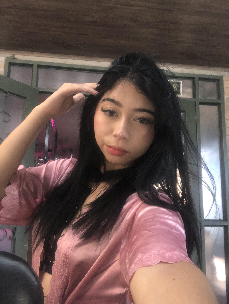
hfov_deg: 44.2
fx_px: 282
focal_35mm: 32
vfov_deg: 56.8
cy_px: 152
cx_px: 114
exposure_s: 1/30
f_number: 2.2
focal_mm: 2.87
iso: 250
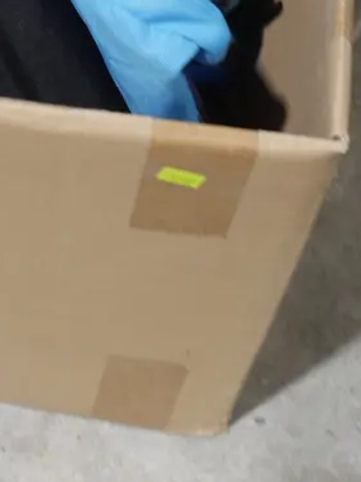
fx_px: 1530
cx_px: -32
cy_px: -58
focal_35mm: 110
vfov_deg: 17.3
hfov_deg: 13.2
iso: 640
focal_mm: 20
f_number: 4.4
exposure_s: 1/60
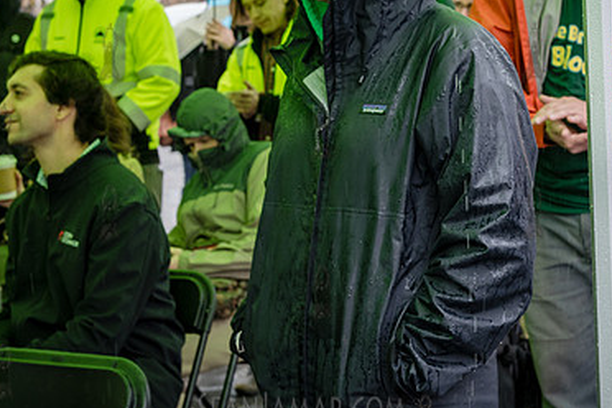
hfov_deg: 25.1
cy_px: 131
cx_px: 321
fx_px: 1377
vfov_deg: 16.8
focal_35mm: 81
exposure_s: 1/200
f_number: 5.6
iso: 640
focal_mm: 48
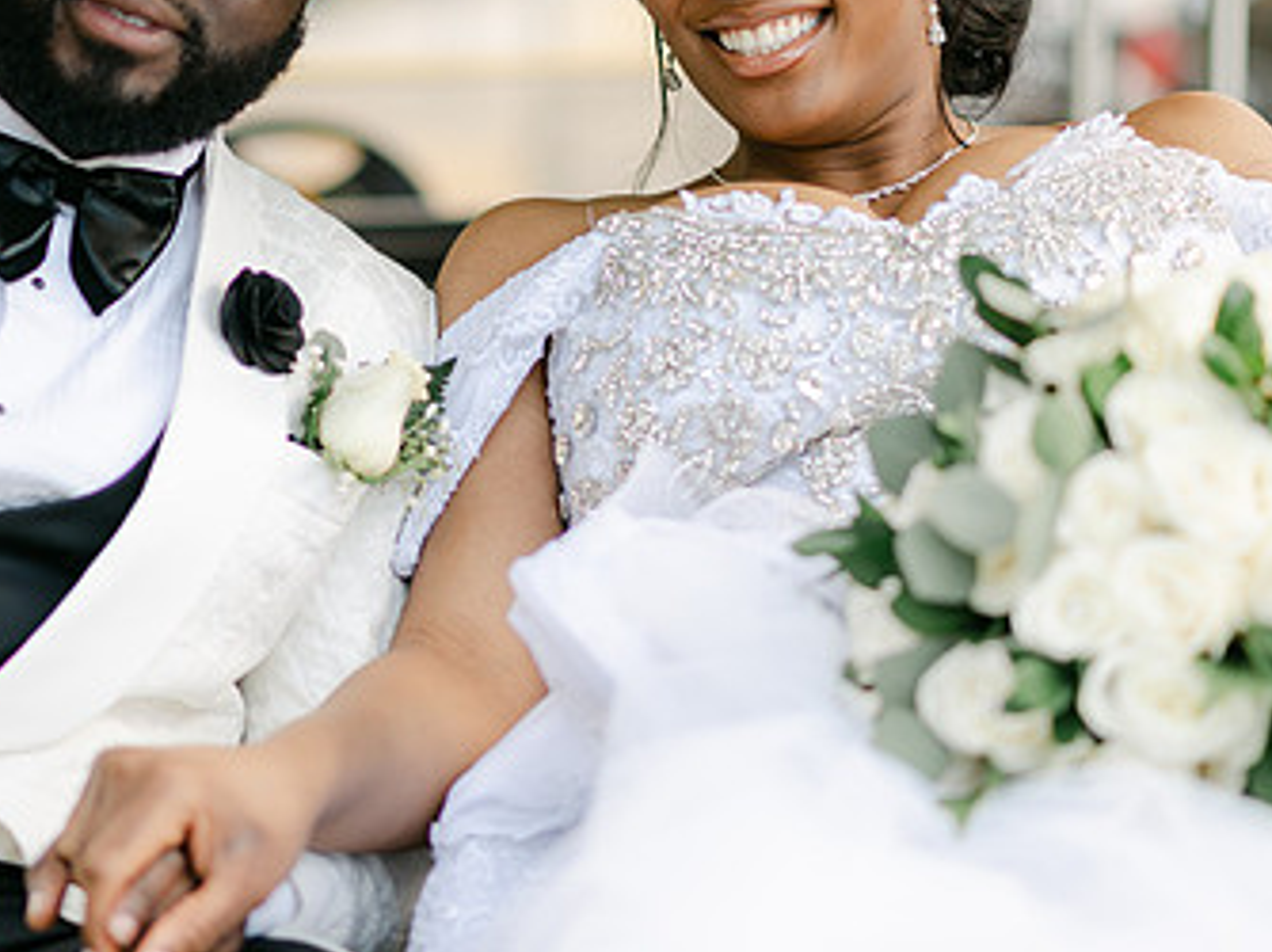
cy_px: 377
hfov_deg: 13.9
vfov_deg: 10.4
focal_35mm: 142
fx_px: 5214
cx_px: 526
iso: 100
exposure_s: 1/320
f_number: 2
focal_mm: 85
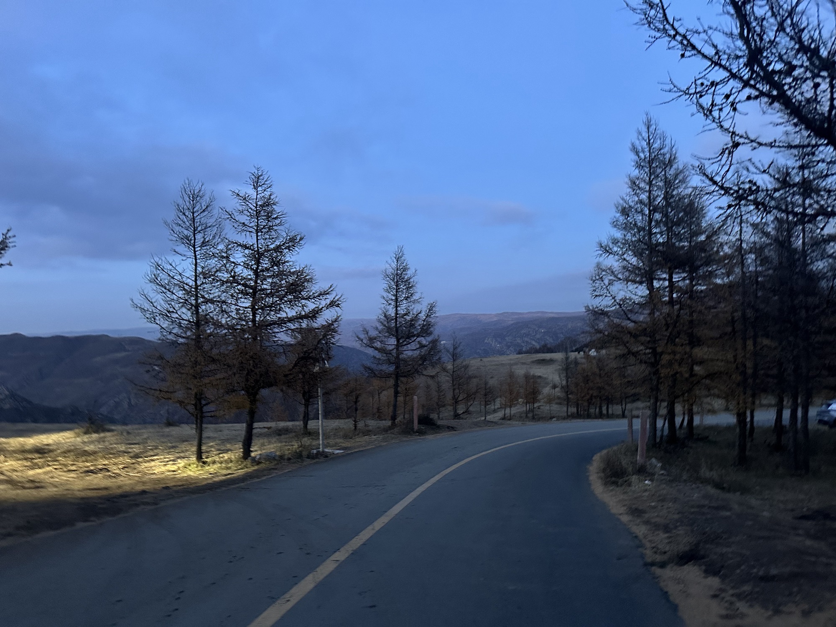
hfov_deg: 71.6
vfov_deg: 56.8
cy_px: 314
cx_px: 418
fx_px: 580
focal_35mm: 24
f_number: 1.78
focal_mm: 6.86
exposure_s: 1/33
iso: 1000
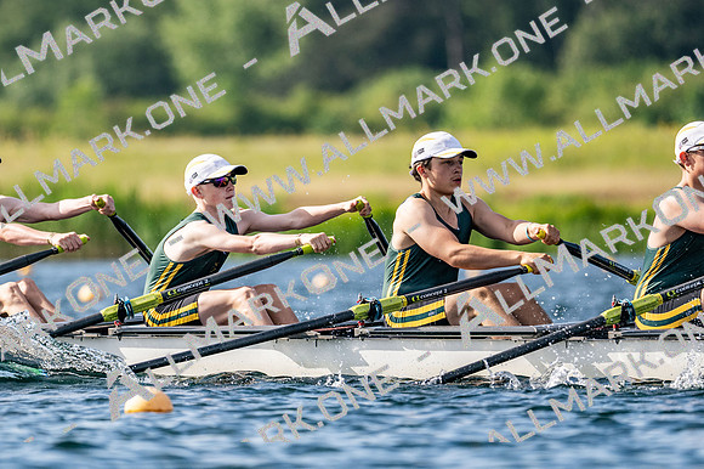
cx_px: 352
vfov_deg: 2.3
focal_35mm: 600
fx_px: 11726
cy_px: 234
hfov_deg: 3.4
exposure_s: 1/2500
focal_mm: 400
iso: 220
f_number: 4.5
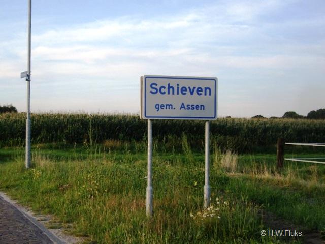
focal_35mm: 38
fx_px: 357
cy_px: 122
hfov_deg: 49.0
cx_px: 162
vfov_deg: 37.7
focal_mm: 7.9
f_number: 2.8
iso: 64
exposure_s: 1/400
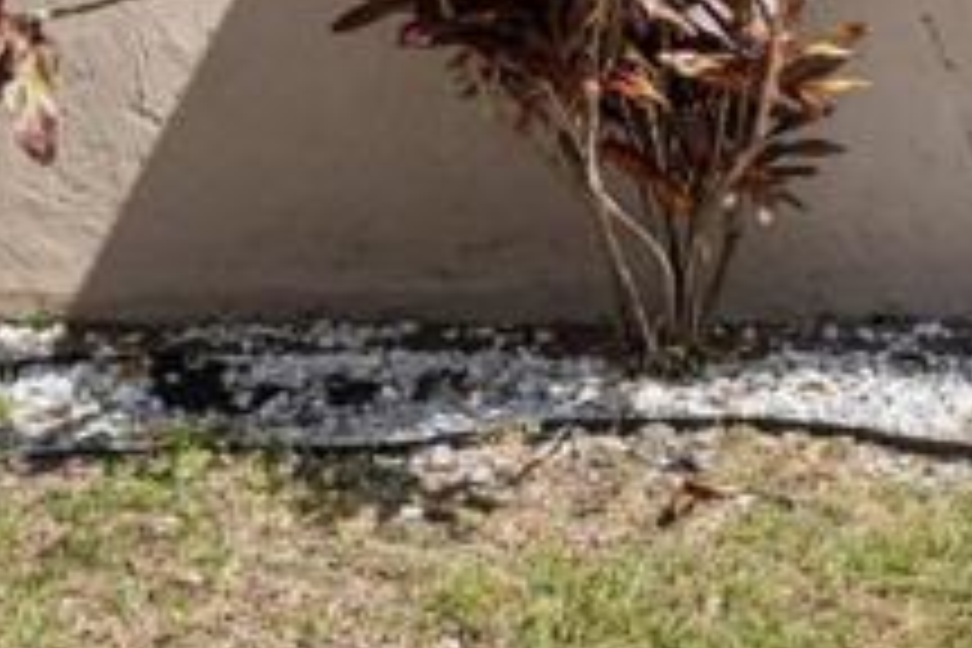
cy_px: -950
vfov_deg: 12.8
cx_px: 1323
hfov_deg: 22.3
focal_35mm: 80
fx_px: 2160
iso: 400
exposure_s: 1/1250
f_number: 8
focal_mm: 16
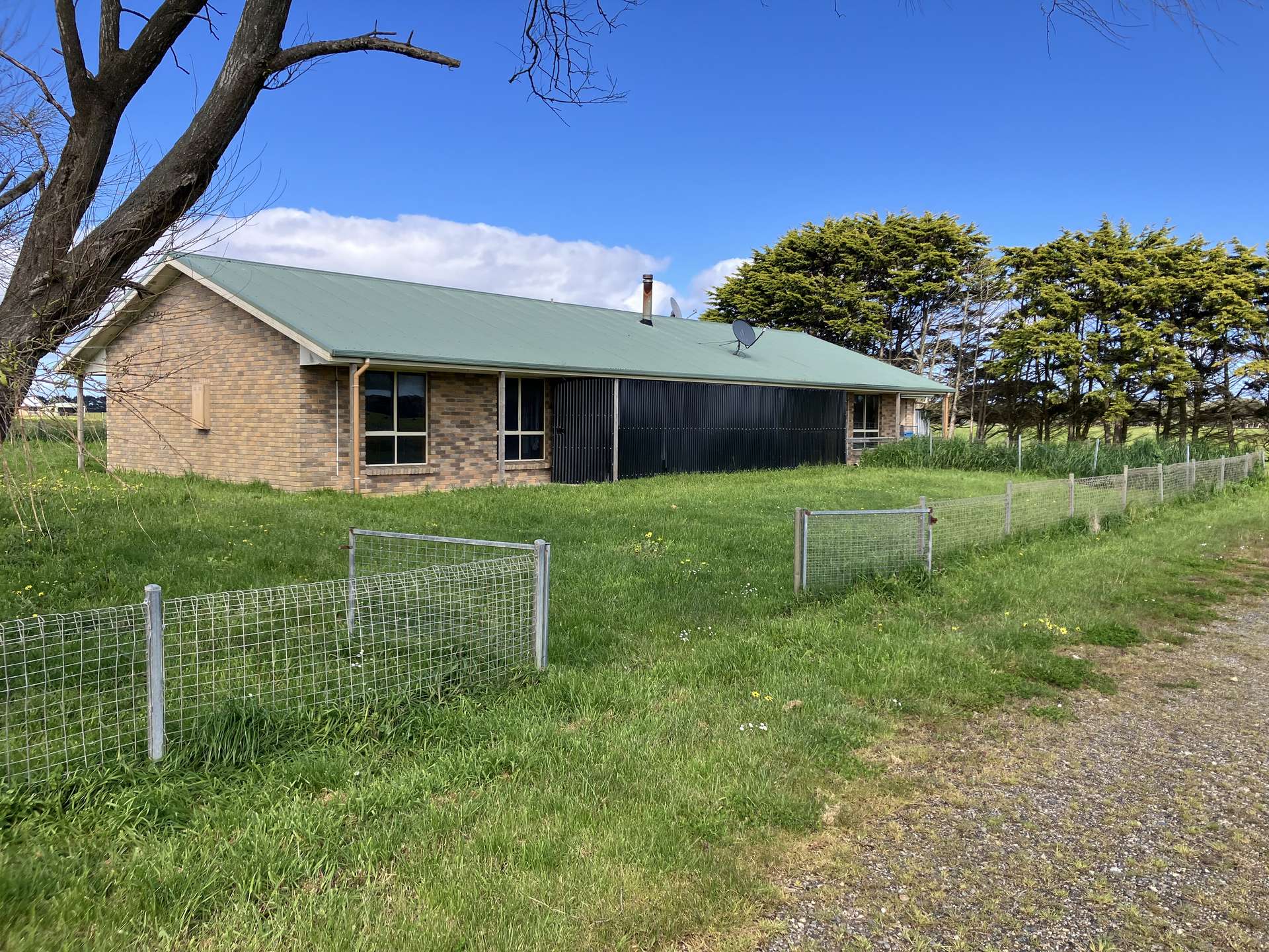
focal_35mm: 28
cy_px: 476
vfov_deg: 49.7
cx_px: 634
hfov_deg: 63.4
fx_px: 1026
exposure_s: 1/1156
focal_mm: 3.99
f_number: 1.8
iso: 32
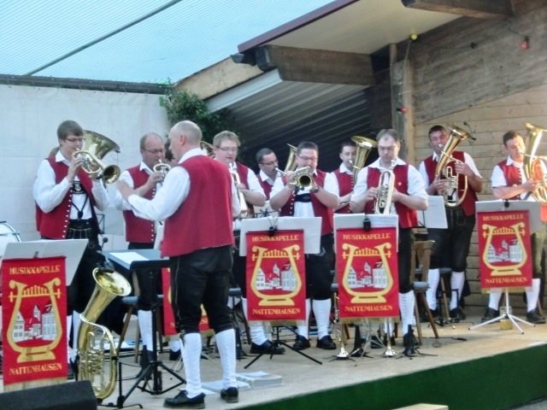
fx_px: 1233
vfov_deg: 18.9
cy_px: 205
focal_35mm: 78
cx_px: 274
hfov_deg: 25.0
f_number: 4.9
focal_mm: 13.79
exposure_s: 1/30
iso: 800
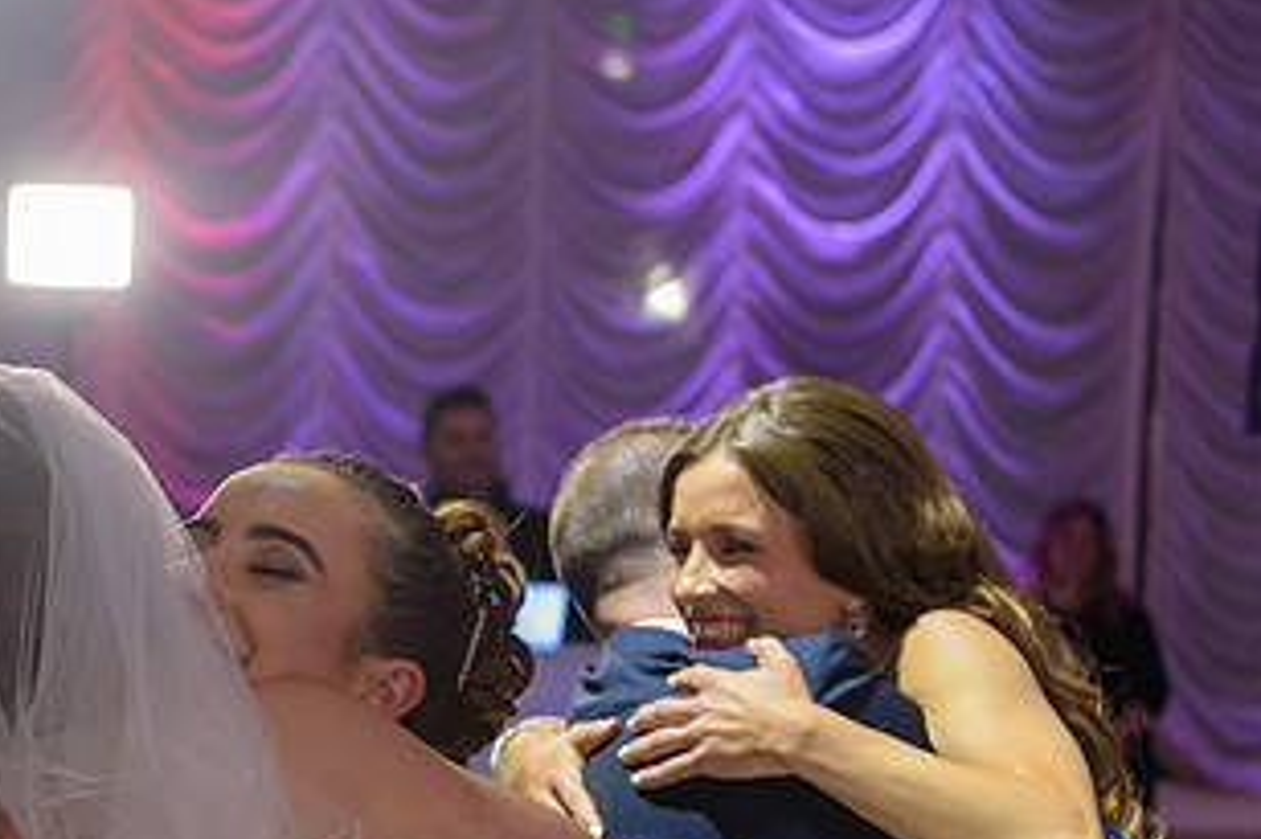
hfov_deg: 20.4
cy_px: 743
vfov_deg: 13.8
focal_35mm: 98
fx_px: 3431
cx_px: 106
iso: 640
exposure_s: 1/125
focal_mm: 52
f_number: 3.2
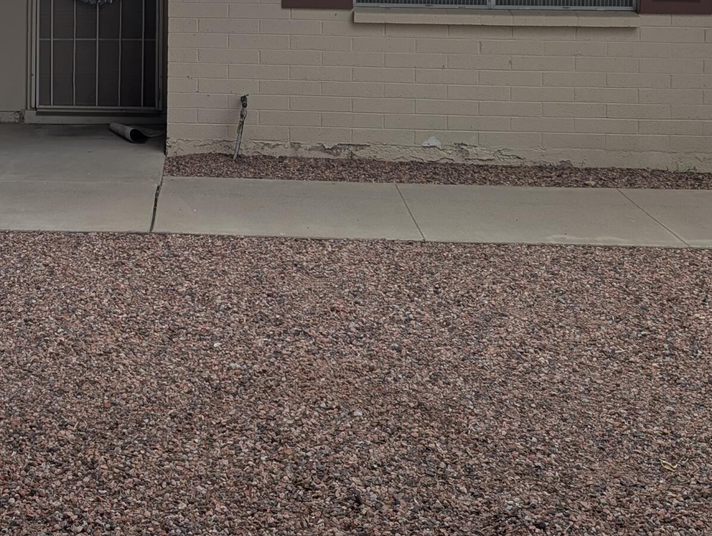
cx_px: 132
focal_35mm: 60
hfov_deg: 31.2
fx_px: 1236
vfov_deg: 23.0
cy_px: -51
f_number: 1.68
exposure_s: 1/722
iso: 20
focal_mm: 6.9
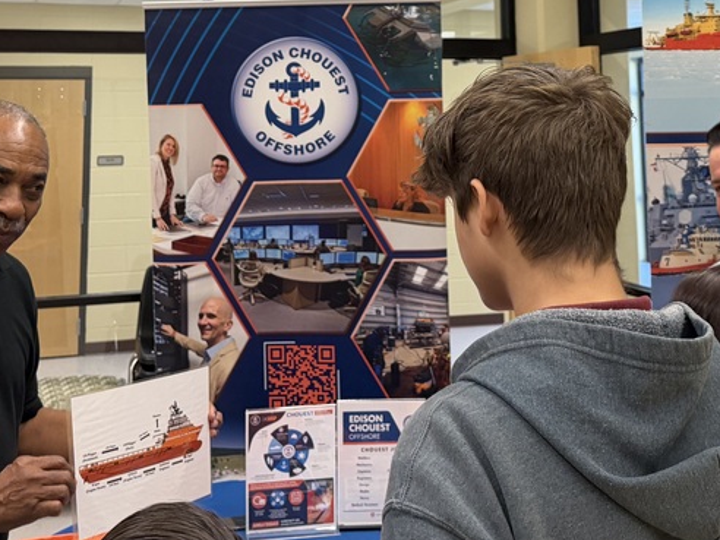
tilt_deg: +6.5
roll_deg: -0.9
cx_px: 351
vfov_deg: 27.7
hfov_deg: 38.2
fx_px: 1040
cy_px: 23
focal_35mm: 50
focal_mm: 6.76
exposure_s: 1/120
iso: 320
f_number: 1.78
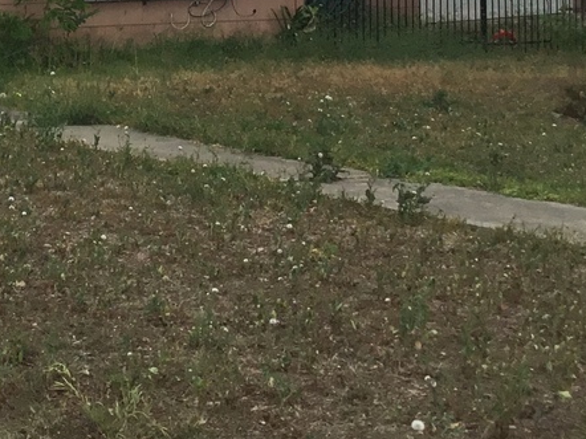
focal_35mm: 101
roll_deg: +1.3
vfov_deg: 13.9
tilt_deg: +2.5
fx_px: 1709
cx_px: -76
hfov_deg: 18.6
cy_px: -168
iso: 25
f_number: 2.4
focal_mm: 3.3
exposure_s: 1/2146
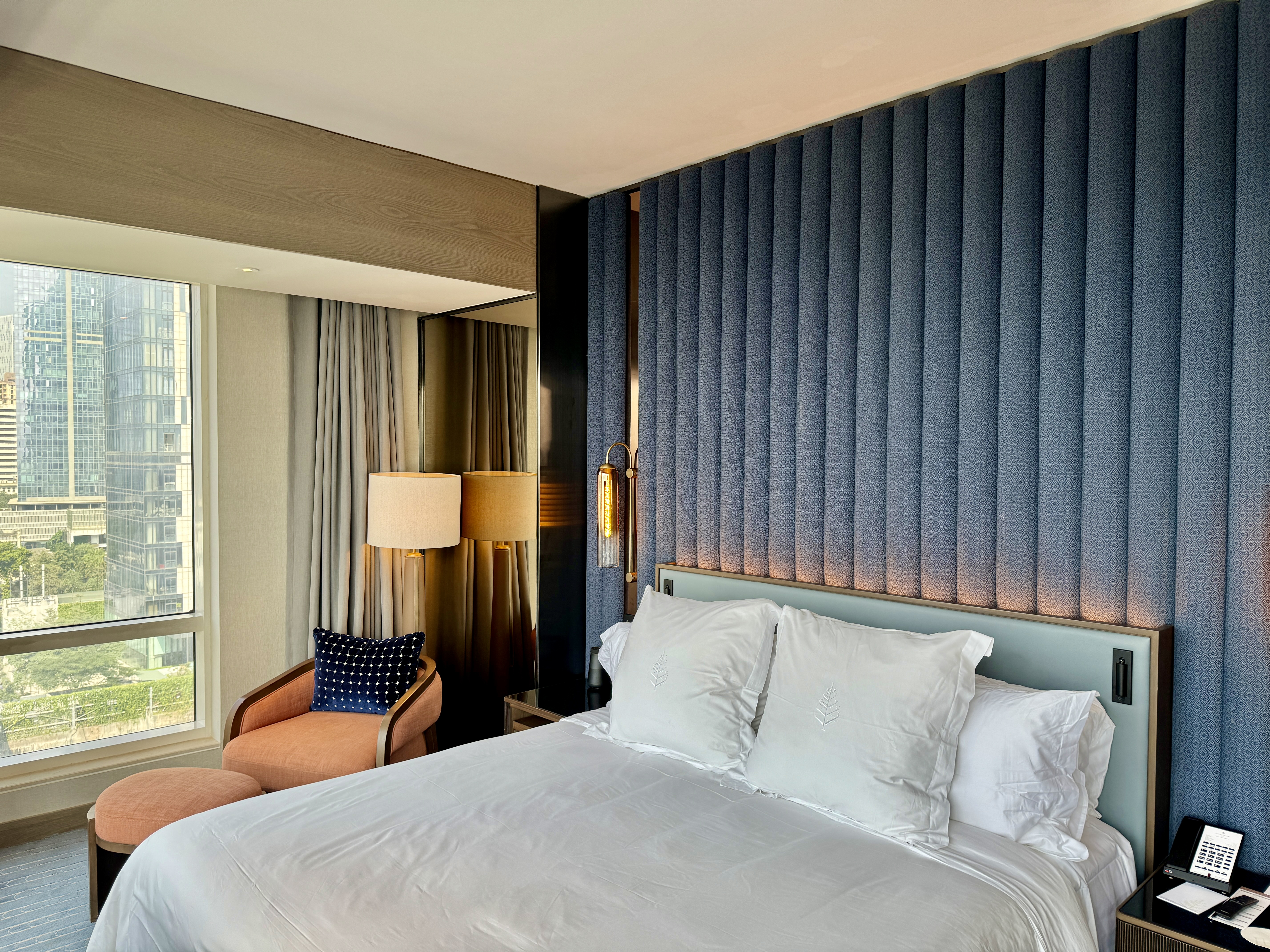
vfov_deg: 56.8
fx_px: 881
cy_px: 476
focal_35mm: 24
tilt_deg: -2.0
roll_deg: -0.4
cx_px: 635
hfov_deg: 71.6
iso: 64
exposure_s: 1/144
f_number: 1.78
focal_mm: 6.86
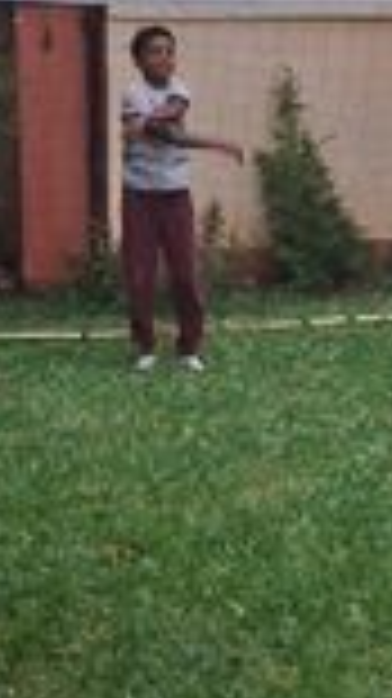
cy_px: 0
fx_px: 1795
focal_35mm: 97
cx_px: 351
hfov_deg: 12.4
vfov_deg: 21.3
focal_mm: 5.54
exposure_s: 1/139
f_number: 1.8
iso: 50
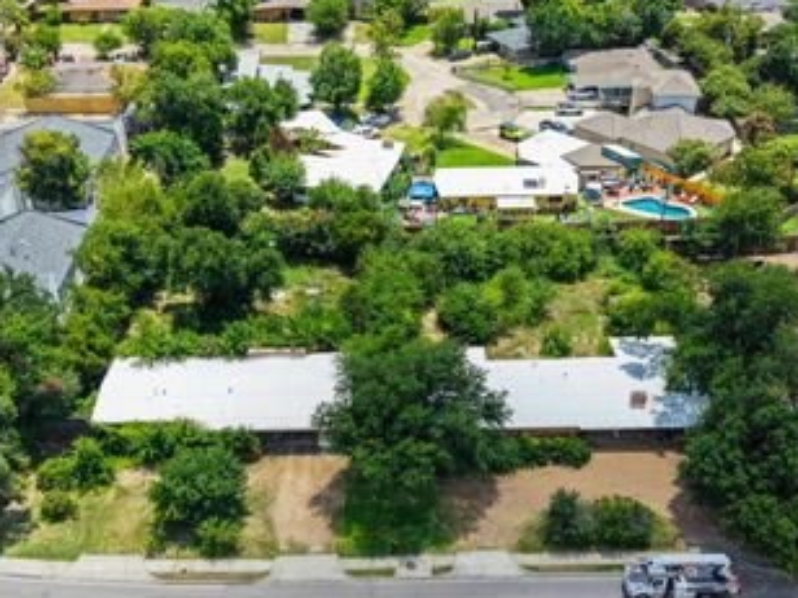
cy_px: 384
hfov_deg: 47.8
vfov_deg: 36.5
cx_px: 420
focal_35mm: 39
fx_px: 899
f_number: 1.8
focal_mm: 8.67
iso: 210
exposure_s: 1/3000
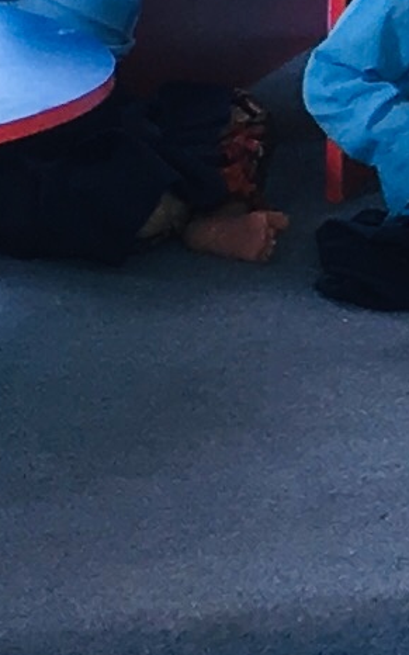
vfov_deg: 7.8
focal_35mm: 266
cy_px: -145
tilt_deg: -5.7
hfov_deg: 4.7
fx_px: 4747
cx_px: 1339
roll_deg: -2.0
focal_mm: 4.15
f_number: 2.2
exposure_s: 1/100
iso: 32
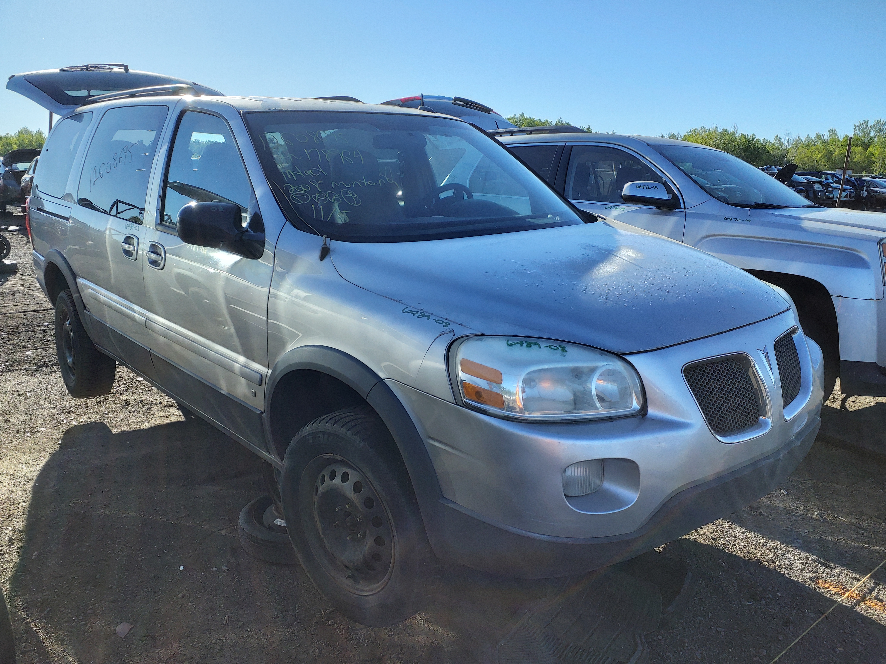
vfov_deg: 53.1
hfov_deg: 67.3
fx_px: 665
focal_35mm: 26
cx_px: 443
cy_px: 332
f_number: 1.9
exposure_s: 1/427
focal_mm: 3.58
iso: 40
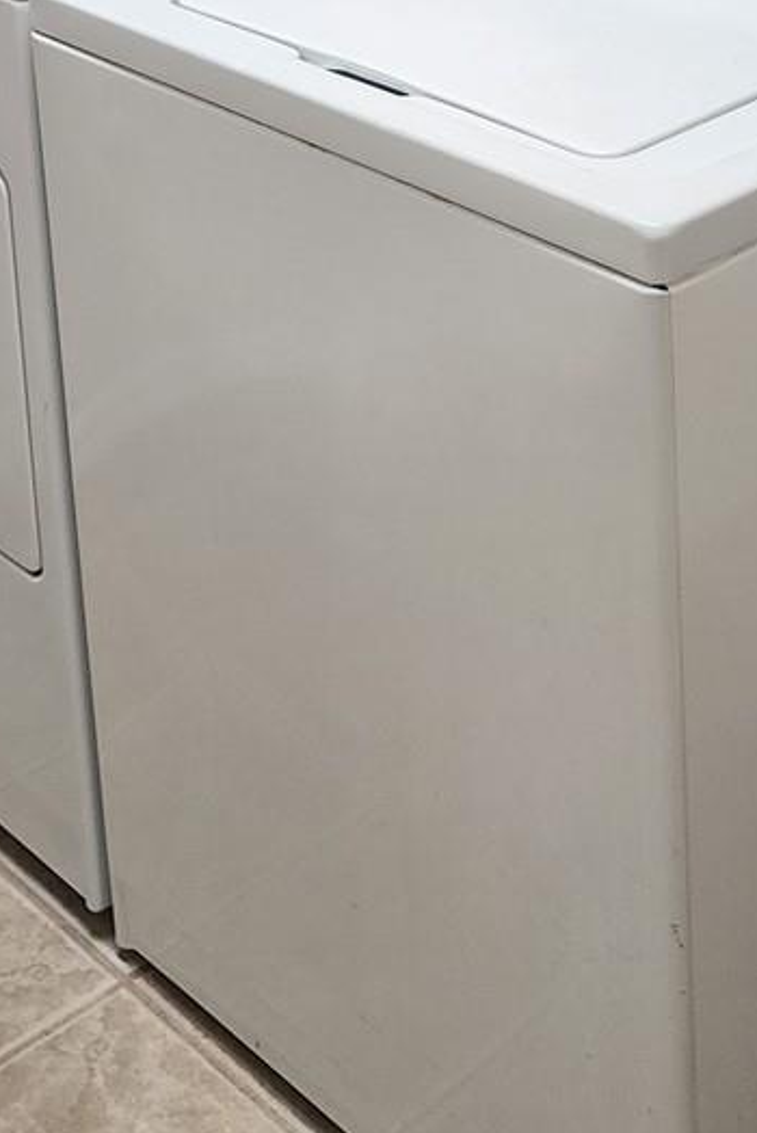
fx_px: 2299
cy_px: -125
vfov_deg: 25.6
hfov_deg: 18.6
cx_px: 530
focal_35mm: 73
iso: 125
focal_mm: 6.4
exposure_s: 1/120
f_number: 1.8
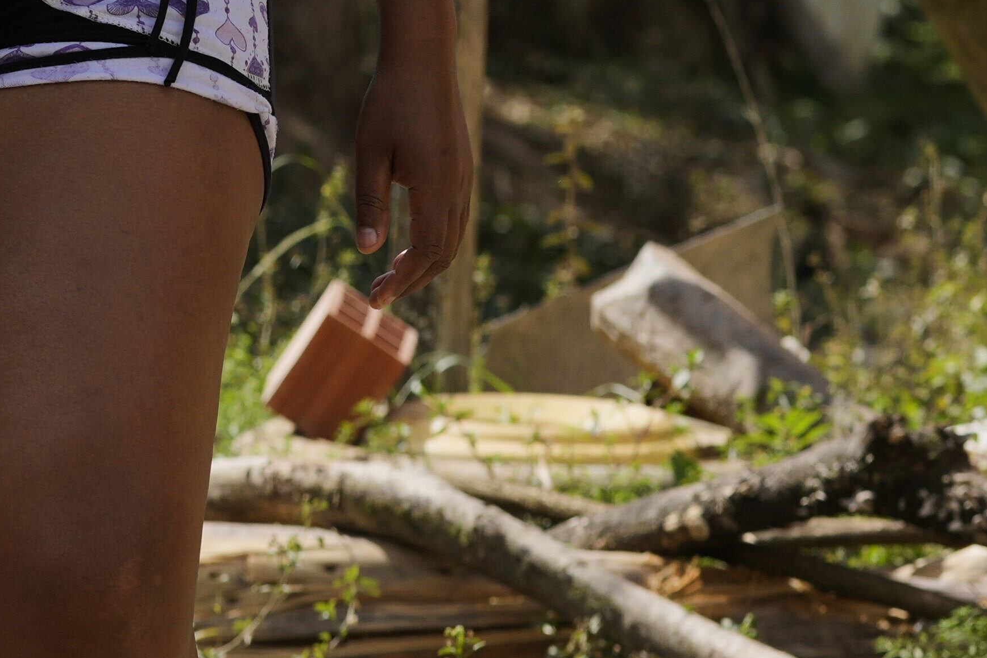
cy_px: -89
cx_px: 331
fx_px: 11595
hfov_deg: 4.9
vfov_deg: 3.2
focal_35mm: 423
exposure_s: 1/800
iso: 160
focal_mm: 85
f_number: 5
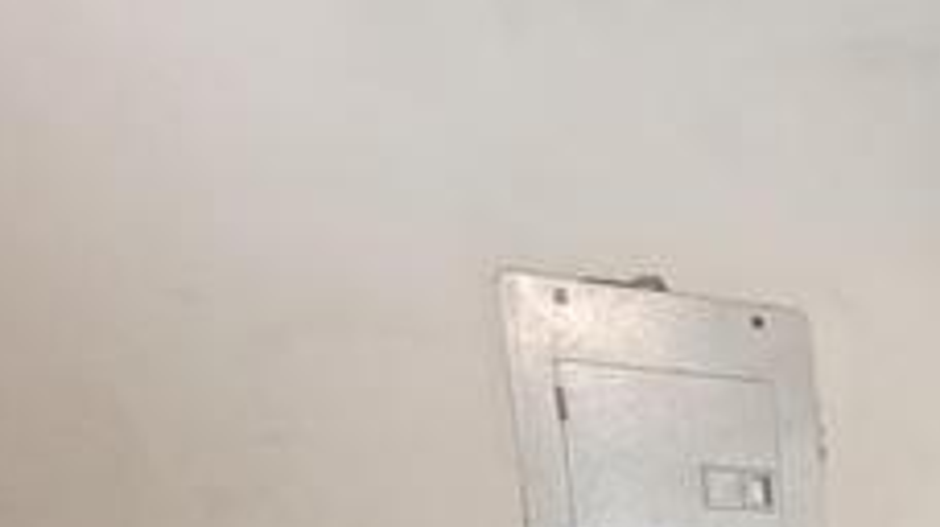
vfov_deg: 19.2
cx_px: 1303
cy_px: 914
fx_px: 1221
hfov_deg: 30.3
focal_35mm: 49
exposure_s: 1/33.3
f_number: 2.2
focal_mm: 1.65
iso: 400
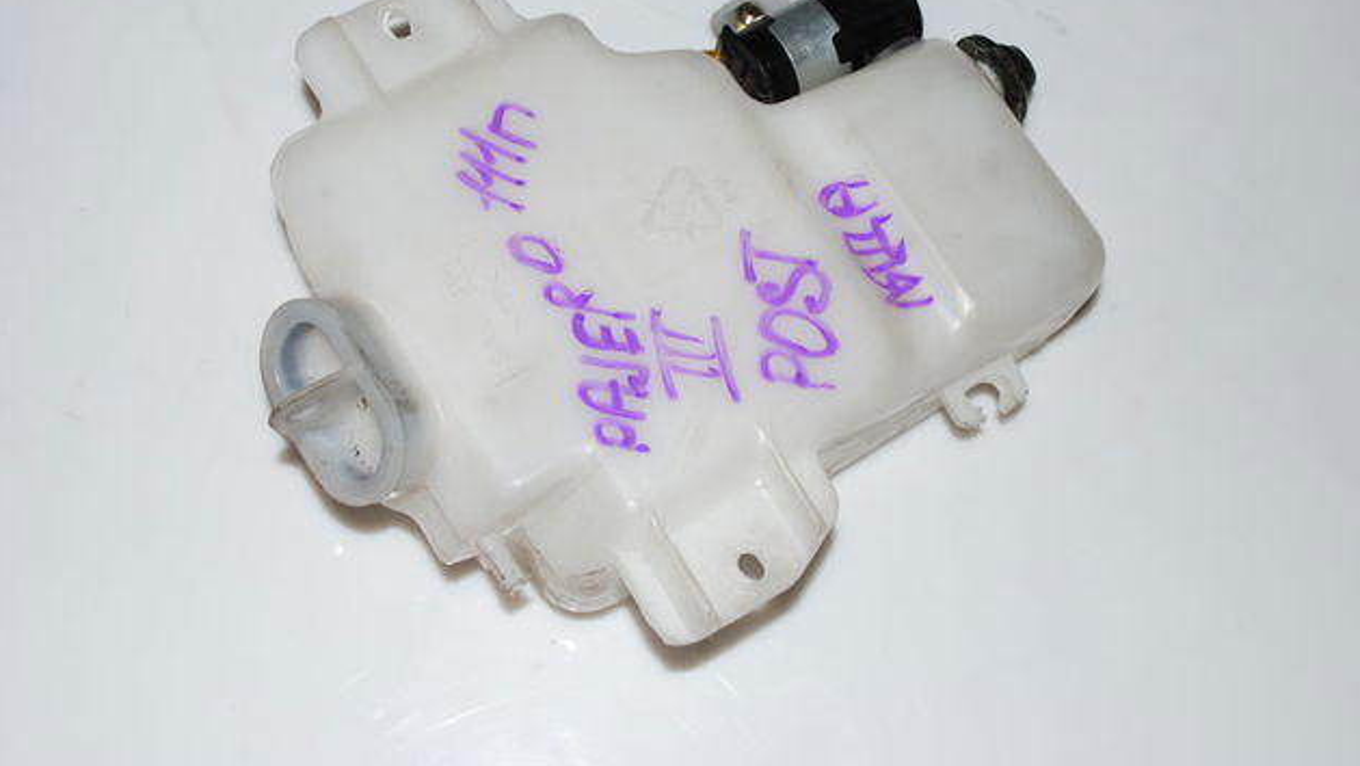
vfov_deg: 24.9
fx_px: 1731
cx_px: 685
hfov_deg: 42.9
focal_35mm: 48
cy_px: 331
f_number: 6.3
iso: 100
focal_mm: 30
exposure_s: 1/125
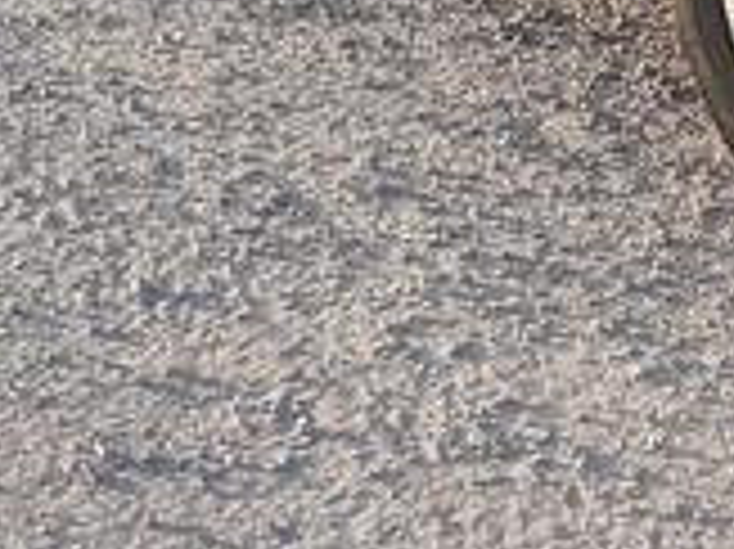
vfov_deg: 13.2
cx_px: 1027
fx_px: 2204
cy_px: -340
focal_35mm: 104
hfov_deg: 17.4
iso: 40
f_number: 1.7
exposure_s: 1/803
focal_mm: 3.93
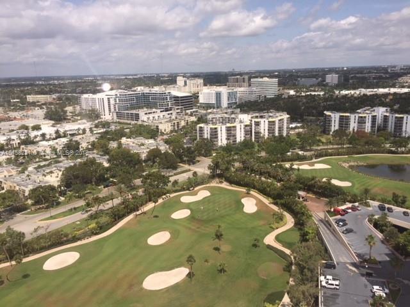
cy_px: 154
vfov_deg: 48.2
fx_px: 343
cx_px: 205
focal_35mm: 29
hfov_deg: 61.7
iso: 32
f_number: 2.2
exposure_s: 1/1721
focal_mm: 4.15
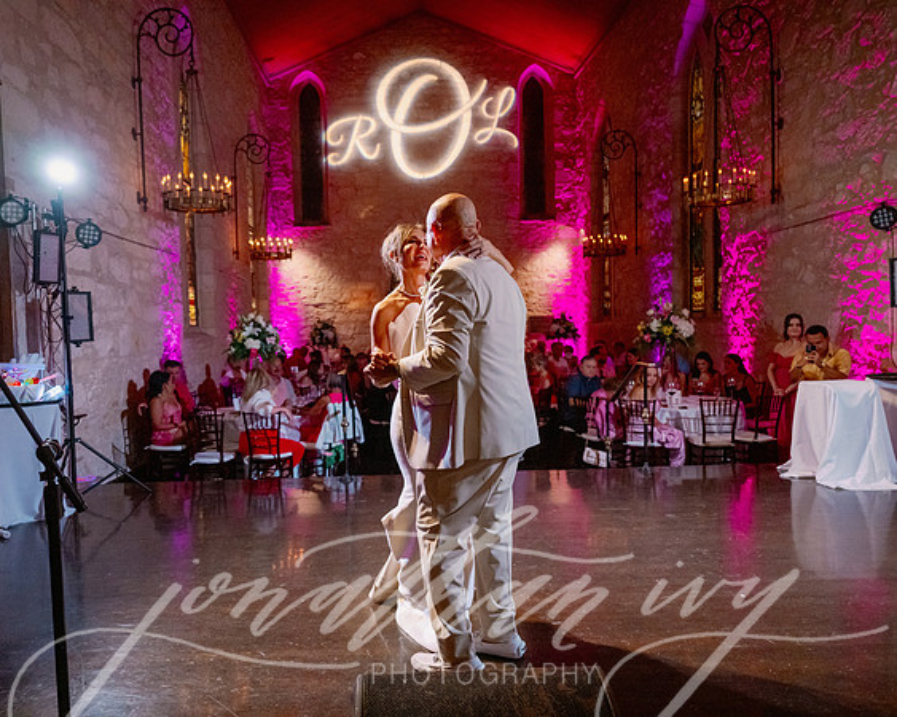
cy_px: 358
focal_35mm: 27
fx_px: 717
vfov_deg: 53.1
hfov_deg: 63.9
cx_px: 406
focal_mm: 24
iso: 2500
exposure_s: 1/125
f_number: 2.8
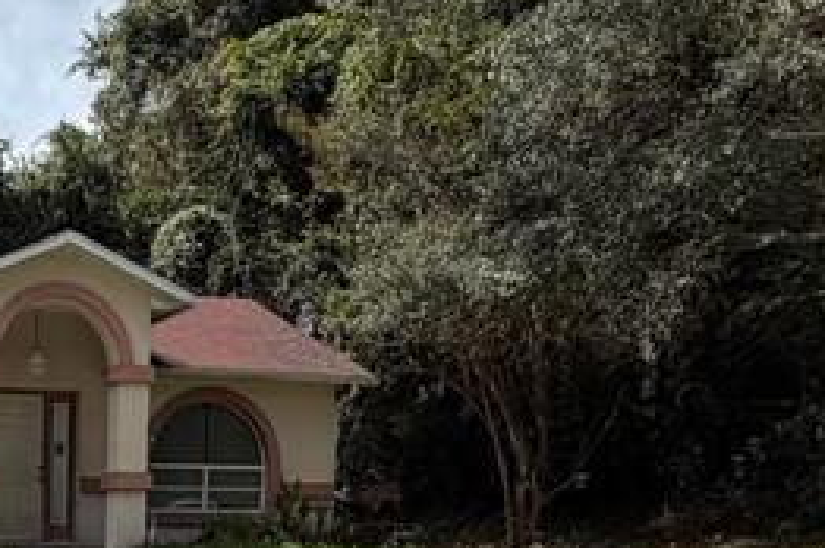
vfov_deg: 21.2
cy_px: 743
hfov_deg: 32.3
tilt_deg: -3.9
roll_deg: -1.2
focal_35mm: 57
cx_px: 0
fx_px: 1305
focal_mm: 2.22
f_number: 2.2
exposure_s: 1/901
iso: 20
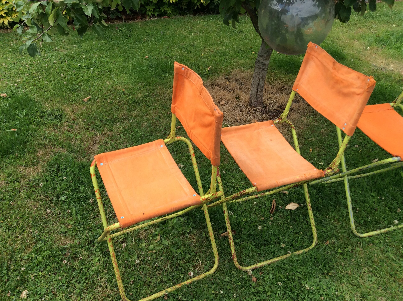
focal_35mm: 32
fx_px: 372
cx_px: 202
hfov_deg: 56.9
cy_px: 150
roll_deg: -0.9
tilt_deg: -37.2
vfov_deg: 44.1
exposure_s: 1/724
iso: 32
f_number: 2.4
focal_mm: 3.3
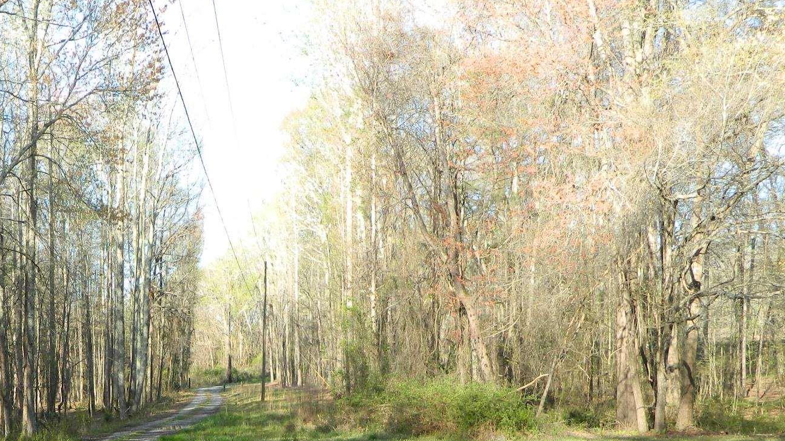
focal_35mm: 53
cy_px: 419
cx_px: 194
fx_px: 1103
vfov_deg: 22.0
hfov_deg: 38.2
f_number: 3.2
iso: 80
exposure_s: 1/160
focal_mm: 5.6
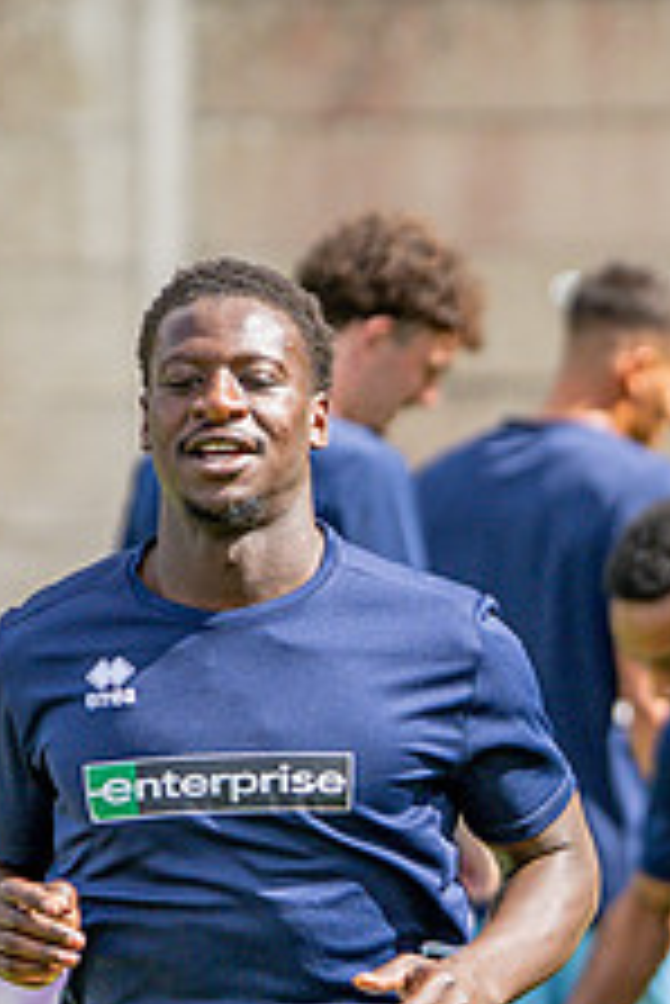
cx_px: 551
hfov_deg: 2.9
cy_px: 709
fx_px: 13016
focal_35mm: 467
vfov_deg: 4.4
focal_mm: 85
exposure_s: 1/6400
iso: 180
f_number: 1.6
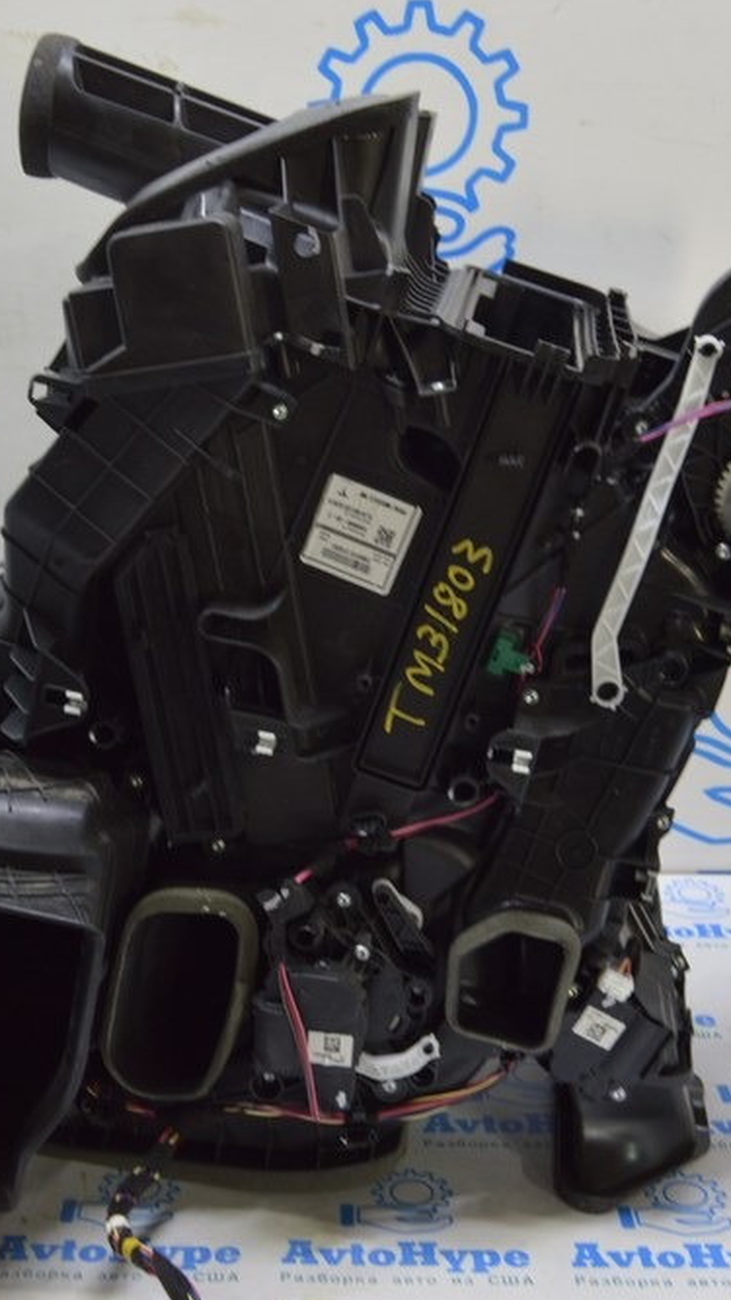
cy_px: 652
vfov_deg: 39.2
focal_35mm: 53
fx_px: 1827
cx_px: 289
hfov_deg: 22.6
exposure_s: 1/20
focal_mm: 22
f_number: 5.6
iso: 400
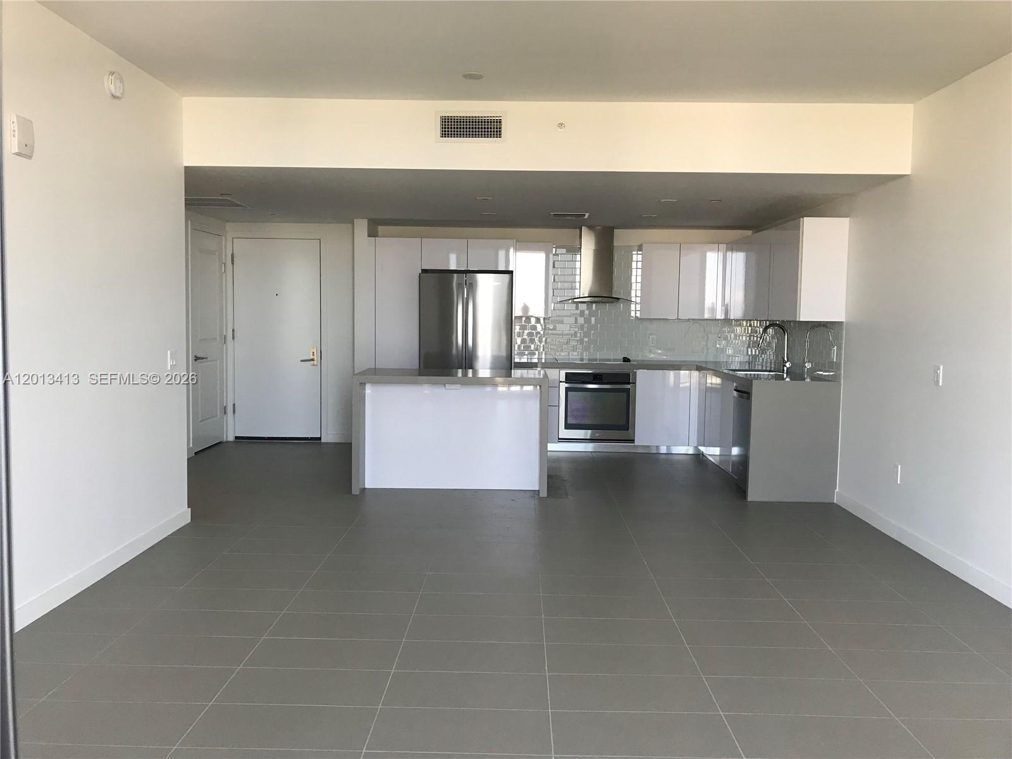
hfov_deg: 63.4
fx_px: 819
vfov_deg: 49.7
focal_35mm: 28
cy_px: 380
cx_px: 506
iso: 25
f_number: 1.8
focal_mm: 3.99
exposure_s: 1/40
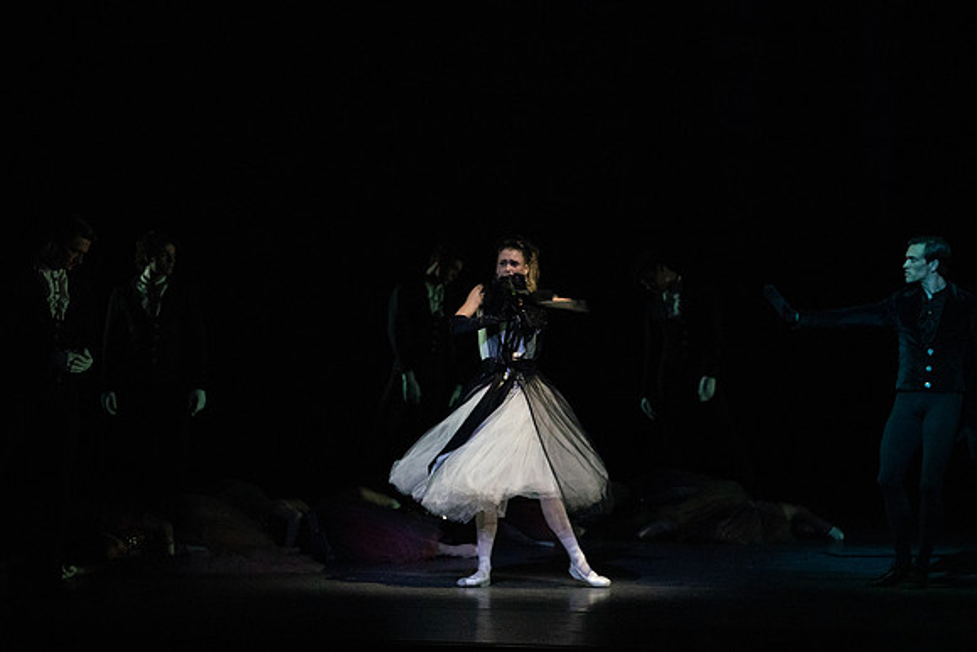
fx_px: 4994
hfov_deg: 11.2
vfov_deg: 7.5
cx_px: 488
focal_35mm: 184
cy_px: 326
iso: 20000
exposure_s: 1/400
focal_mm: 184
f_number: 4
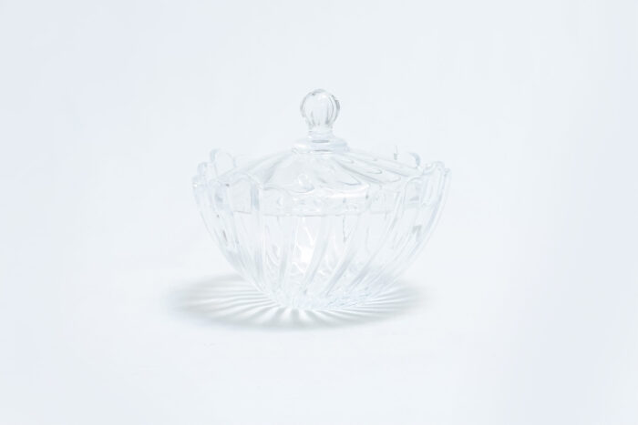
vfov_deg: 20.6
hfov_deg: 30.5
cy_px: 212
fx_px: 1170
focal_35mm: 66
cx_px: 319
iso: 2500
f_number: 10
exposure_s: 1/125
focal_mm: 44
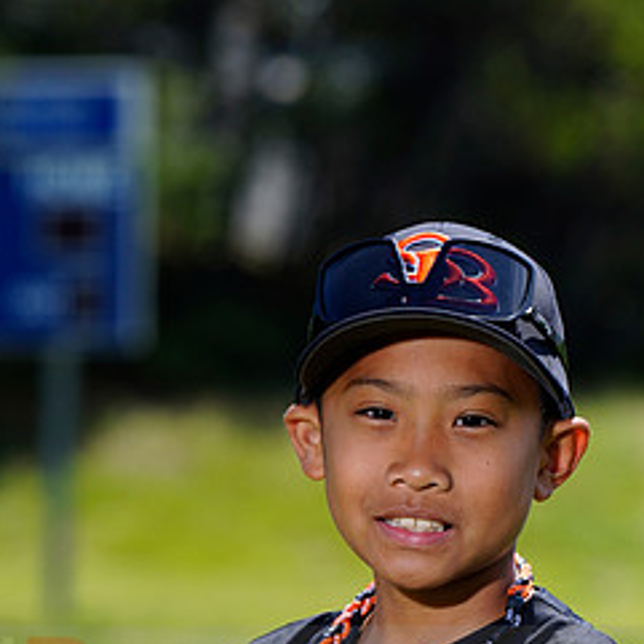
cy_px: 663
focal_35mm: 378
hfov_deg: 4.6
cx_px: 309
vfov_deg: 4.6
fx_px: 7956
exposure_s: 1/250
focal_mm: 185
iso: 100
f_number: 6.3
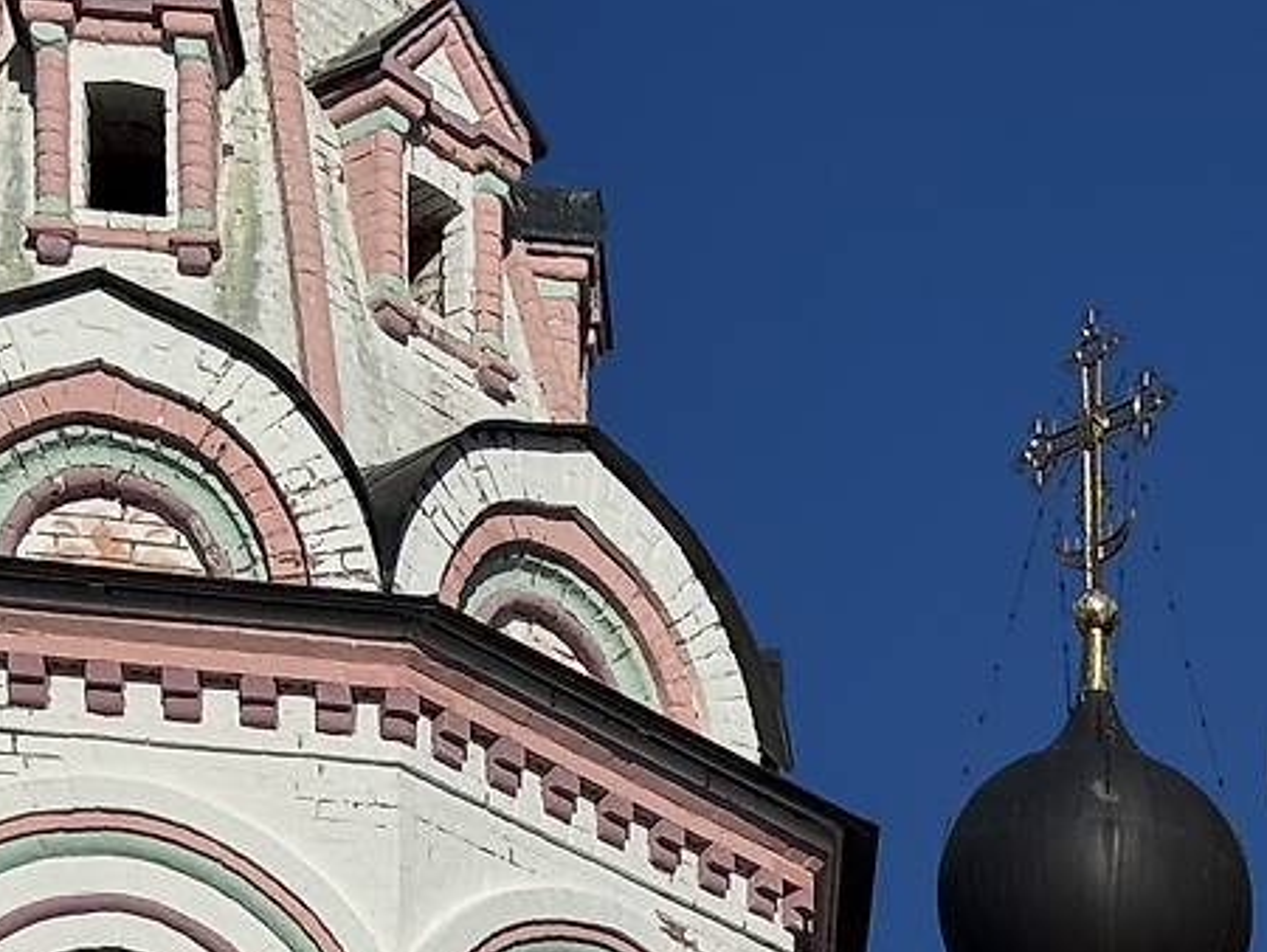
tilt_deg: +22.6
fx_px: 4688
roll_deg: +0.2
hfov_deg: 14.8
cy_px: 1070
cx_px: 1613
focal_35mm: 128
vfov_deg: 11.4
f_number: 1.78
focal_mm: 6.76
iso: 80
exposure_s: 1/12500
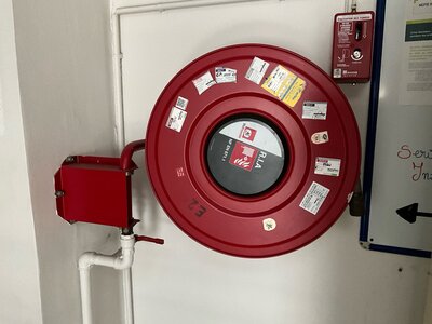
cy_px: 162
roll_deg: -0.4
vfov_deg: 48.2
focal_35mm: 29
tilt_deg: -10.2
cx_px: 216
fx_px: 362
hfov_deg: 61.7
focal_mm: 3
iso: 500
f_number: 1.8
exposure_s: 1/30
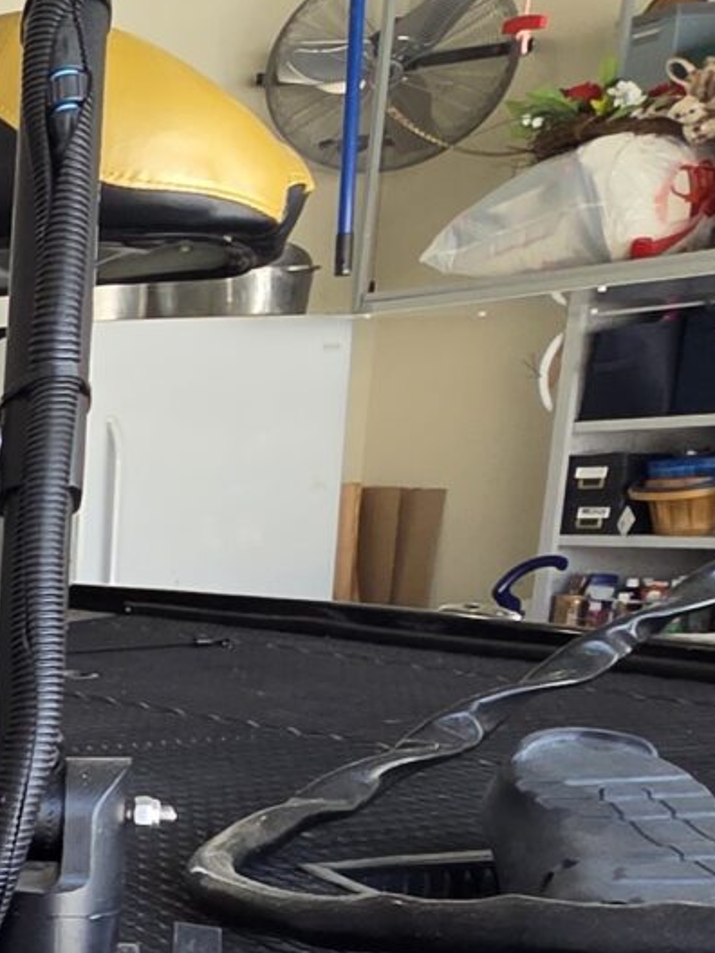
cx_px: -832
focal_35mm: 63
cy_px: 899
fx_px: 1735
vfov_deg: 29.2
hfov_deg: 16.1
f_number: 2.2
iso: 64
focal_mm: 2.2
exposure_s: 1/120
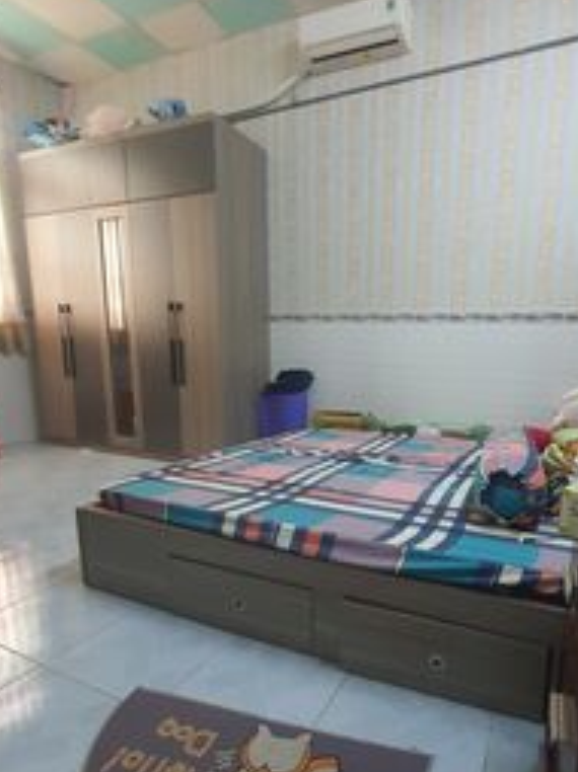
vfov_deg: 87.3
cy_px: 439
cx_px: 379
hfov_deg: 69.7
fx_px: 401
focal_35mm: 18
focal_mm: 1.8
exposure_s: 1/33
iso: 640
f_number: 2.2
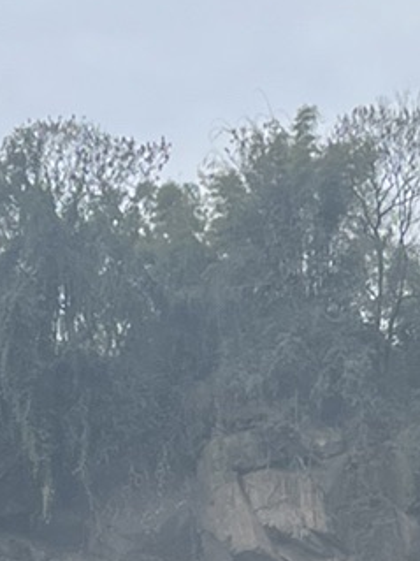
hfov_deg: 9.1
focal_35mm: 163
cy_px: 779
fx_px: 2639
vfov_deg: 11.7
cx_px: 322
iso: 50
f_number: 1.6
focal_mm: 5.1
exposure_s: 1/2571
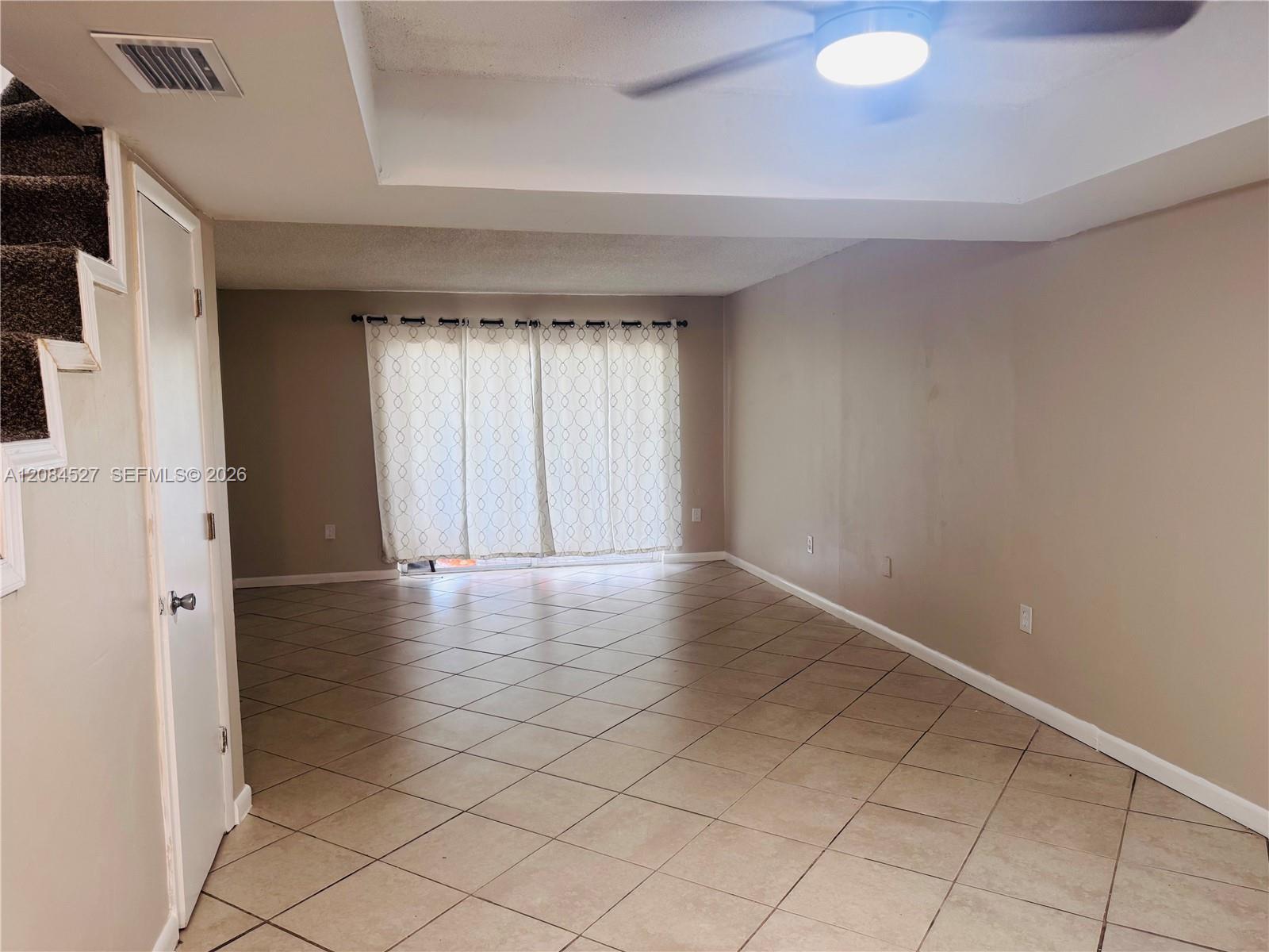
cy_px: 476
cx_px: 634
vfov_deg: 56.8
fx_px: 880
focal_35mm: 24
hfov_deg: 71.6
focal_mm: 6.76
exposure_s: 1/60
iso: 125
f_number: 1.78
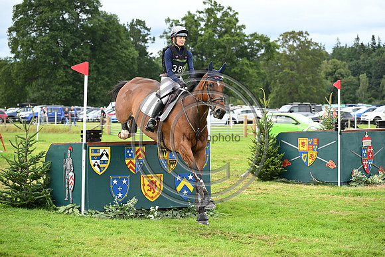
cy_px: 128
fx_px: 1027
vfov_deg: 14.3
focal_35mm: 96
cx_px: 192
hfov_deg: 21.2
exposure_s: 1/1250
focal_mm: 96
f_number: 4.5
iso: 1000
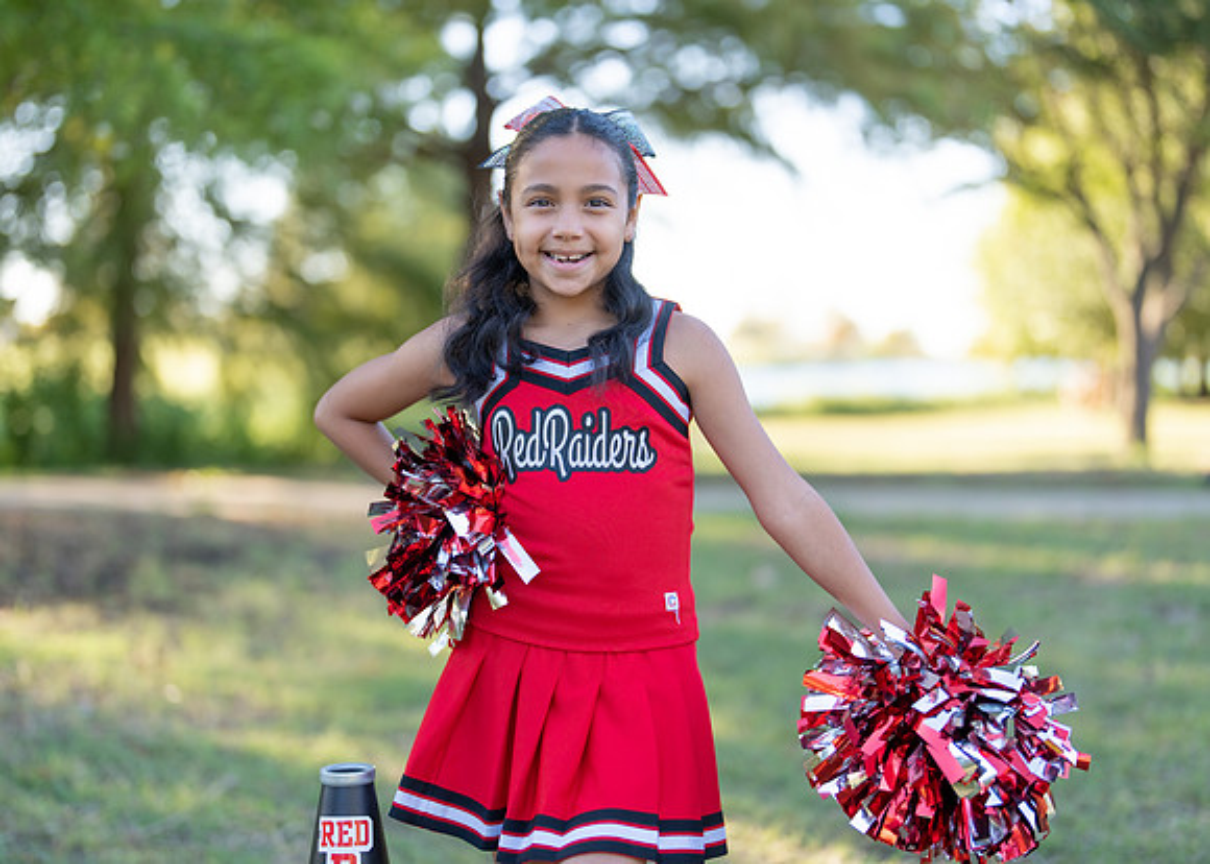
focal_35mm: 53
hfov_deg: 36.6
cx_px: 605
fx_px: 1827
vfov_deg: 26.6
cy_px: 432
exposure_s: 1/1000
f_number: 1.2
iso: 100
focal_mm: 50
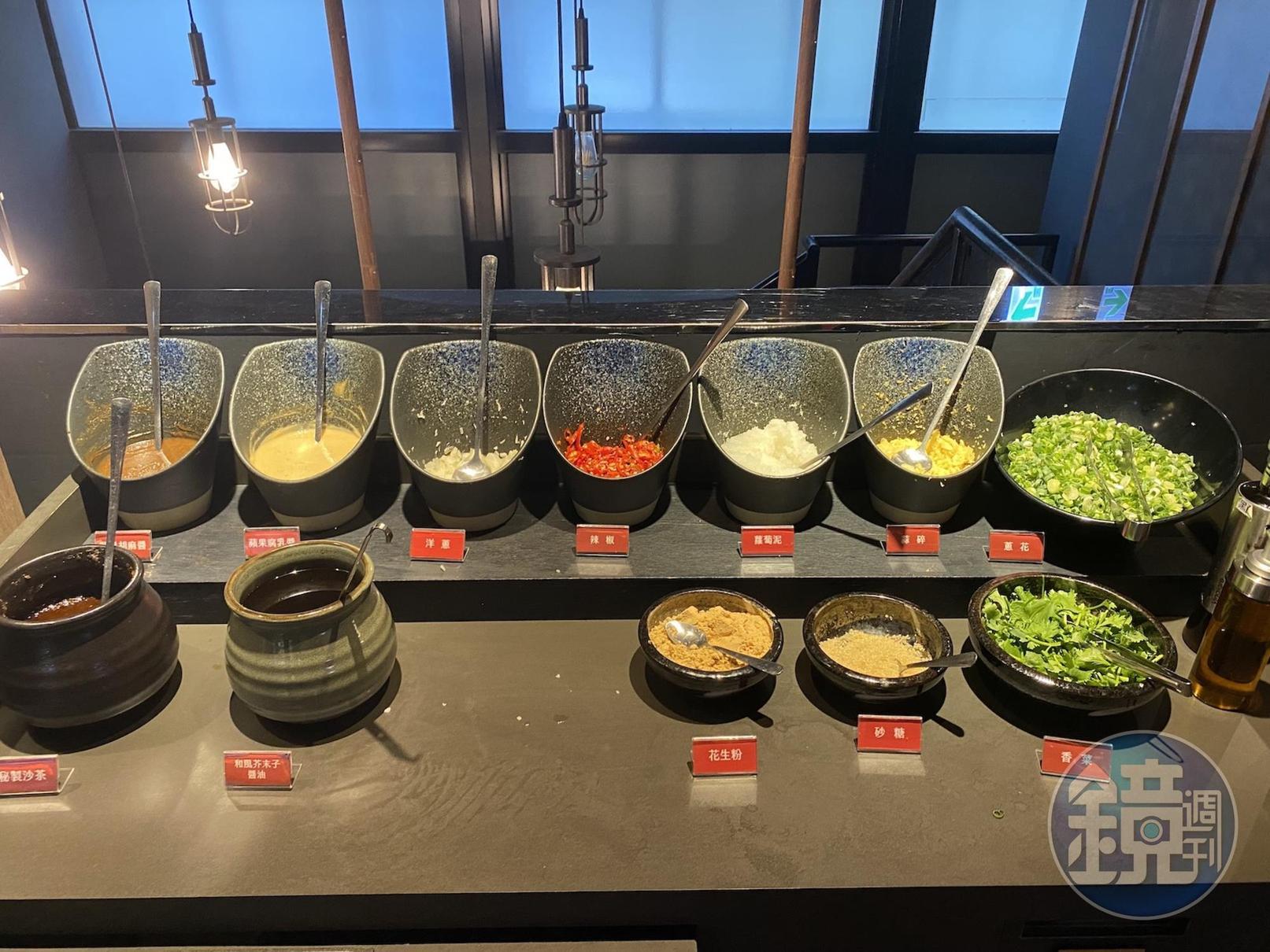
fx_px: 954
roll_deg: +0.4
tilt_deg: -29.4
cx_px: 635
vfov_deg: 53.1
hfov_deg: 67.3
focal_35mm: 26
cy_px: 476
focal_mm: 4.25
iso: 320
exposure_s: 1/40
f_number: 1.8
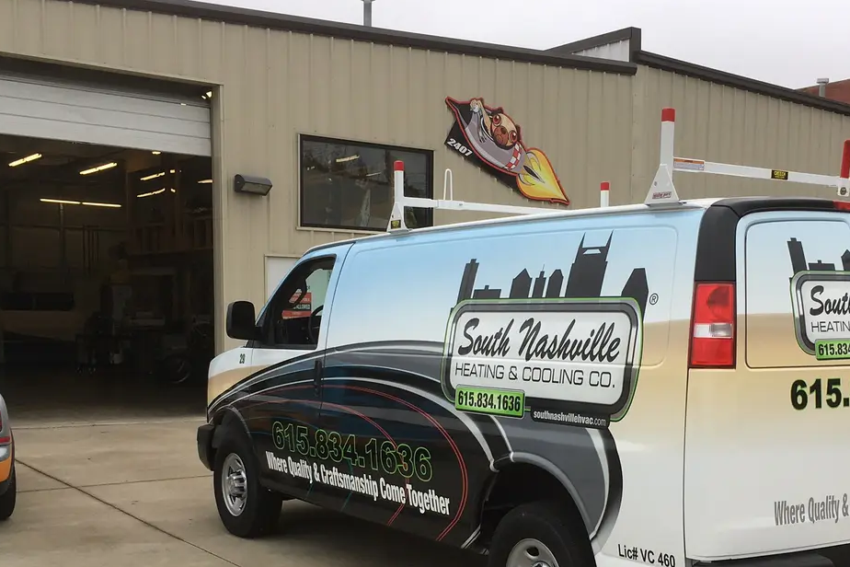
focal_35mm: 47
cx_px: 523
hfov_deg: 41.7
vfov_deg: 28.2
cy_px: 423
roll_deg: -0.4
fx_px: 1110
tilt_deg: -6.4
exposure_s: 1/420
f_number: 2.2
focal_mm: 4.15
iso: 25
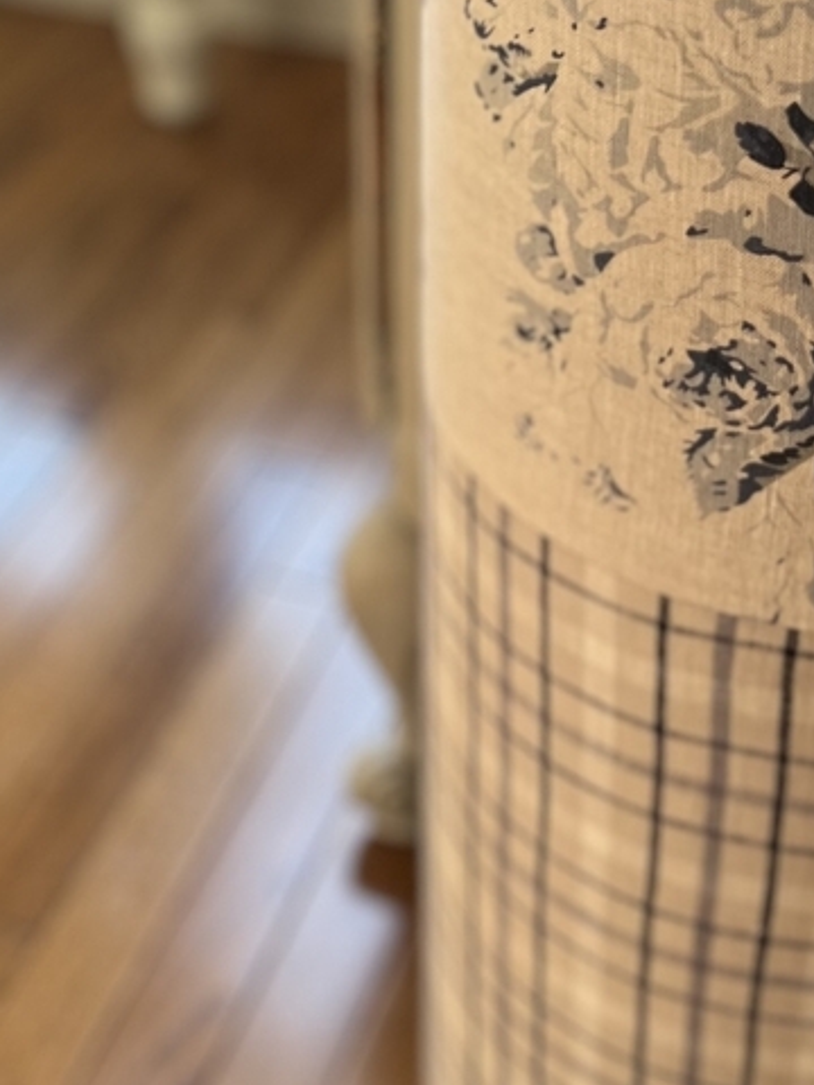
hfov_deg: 22.5
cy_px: 321
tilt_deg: -33.4
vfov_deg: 29.5
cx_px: 285
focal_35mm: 65
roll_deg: +1.2
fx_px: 2038
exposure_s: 1/121
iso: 64
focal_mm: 5.7
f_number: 1.5
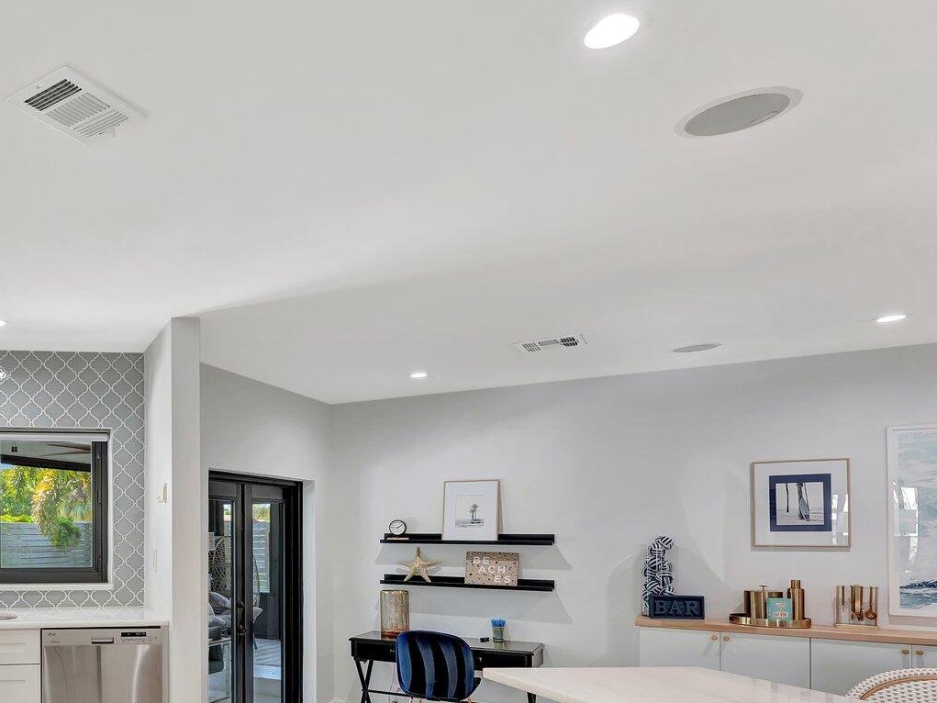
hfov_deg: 52.9
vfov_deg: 48.0
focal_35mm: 28
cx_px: 46
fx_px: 762
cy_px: 507
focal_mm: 14.6
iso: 400
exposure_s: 1/4
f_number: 8
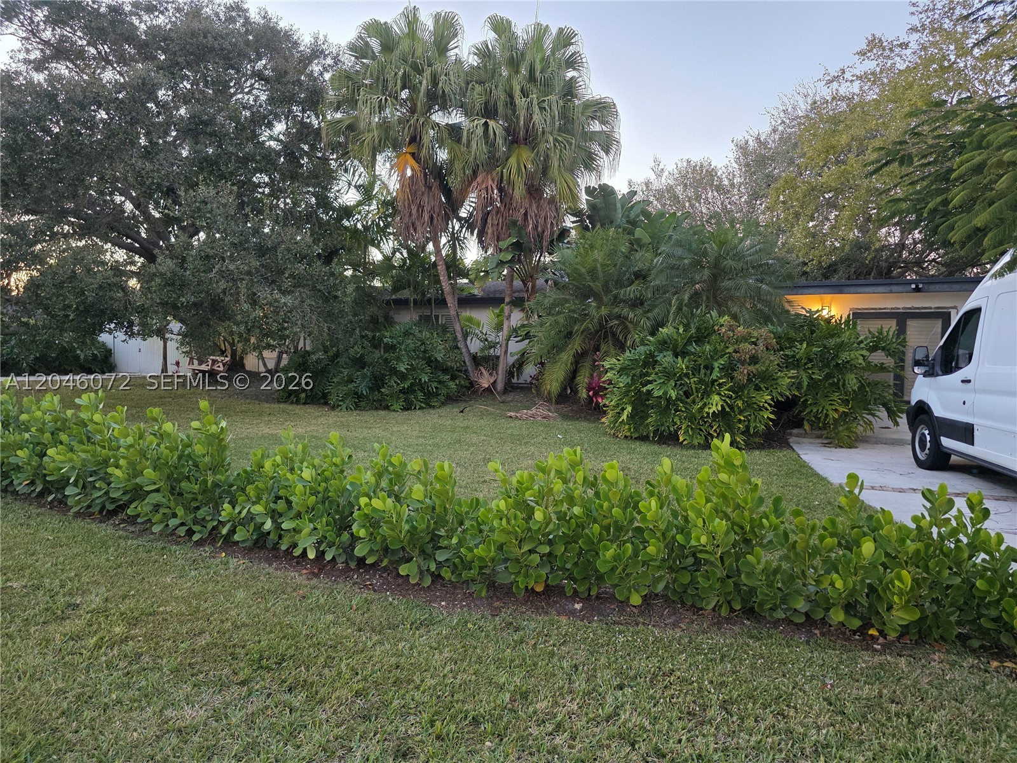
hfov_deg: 73.9
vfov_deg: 58.9
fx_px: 676
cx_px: 508
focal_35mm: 23
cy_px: 382
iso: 250
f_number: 1.7
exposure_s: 1/120
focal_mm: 6.3
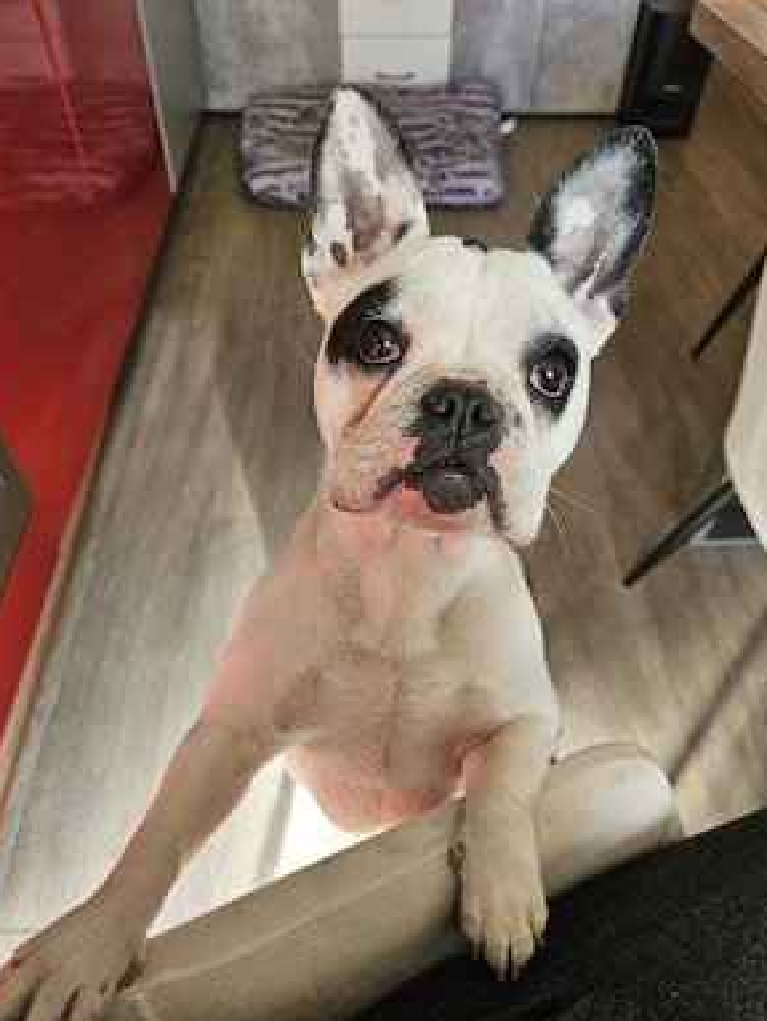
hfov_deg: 56.9
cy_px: 512
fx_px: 708
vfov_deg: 71.5
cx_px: 376
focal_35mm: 24
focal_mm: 5.4
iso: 100
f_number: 1.8
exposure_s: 1/101
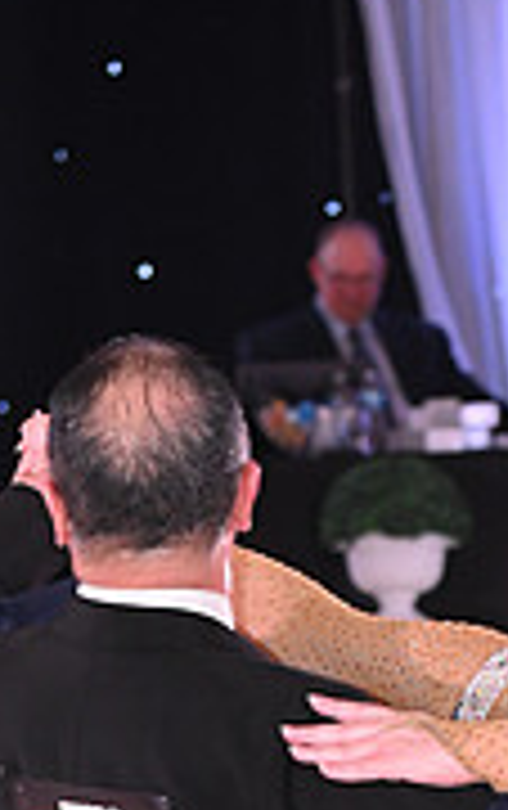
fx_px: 5653
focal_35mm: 256
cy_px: 1274
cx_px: 348
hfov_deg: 5.1
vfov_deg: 8.0
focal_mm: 78
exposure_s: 1/200
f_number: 5
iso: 2000
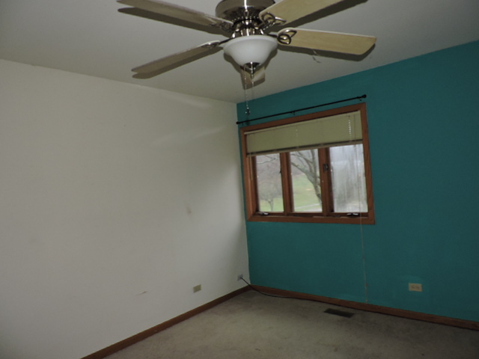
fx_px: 332
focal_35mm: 24
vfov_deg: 56.8
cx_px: 240
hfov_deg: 71.6
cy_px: 180
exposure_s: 1/30
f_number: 3
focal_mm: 4.3
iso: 200
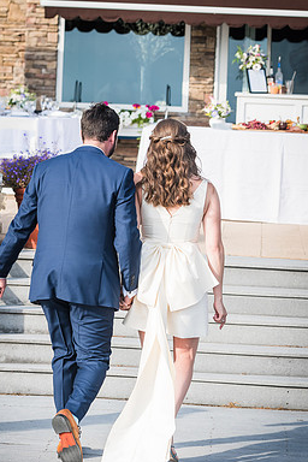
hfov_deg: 11.1
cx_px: 134
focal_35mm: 123
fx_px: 1578
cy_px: 266
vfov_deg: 16.6
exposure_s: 1/800
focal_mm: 70
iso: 200
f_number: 4
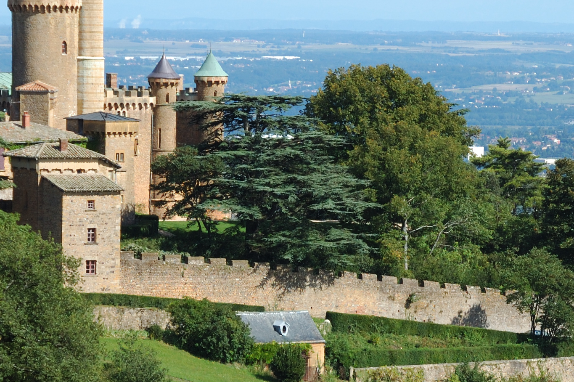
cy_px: 248
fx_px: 4318
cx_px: 368
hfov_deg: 7.6
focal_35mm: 271
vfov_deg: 5.1
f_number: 11
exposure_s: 1/320
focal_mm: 82
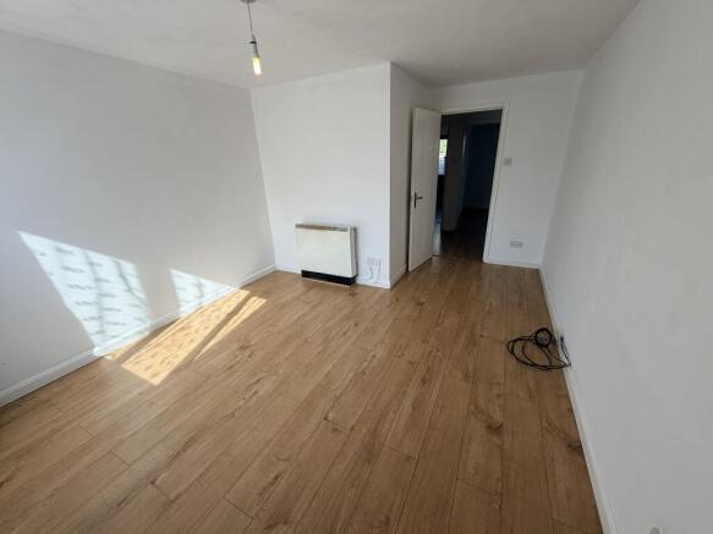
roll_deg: +2.0
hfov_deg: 102.1
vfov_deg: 85.7
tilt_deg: -21.1
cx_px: 356
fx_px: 288
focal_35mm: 14
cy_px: 267
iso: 40
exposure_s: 1/196
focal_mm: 2.22
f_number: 2.2
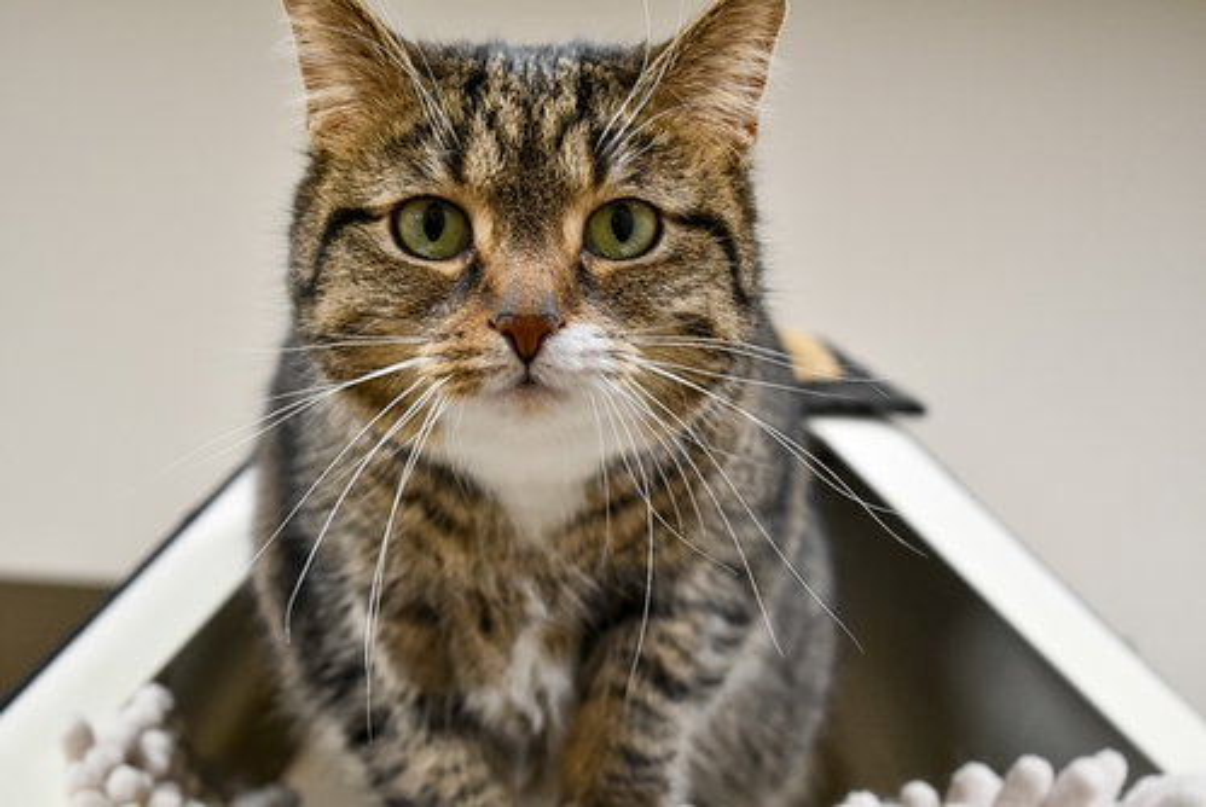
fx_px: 2750
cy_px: 404
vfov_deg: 16.7
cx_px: 603
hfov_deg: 24.7
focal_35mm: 82
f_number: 5.6
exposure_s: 1/125
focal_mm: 55
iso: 3200
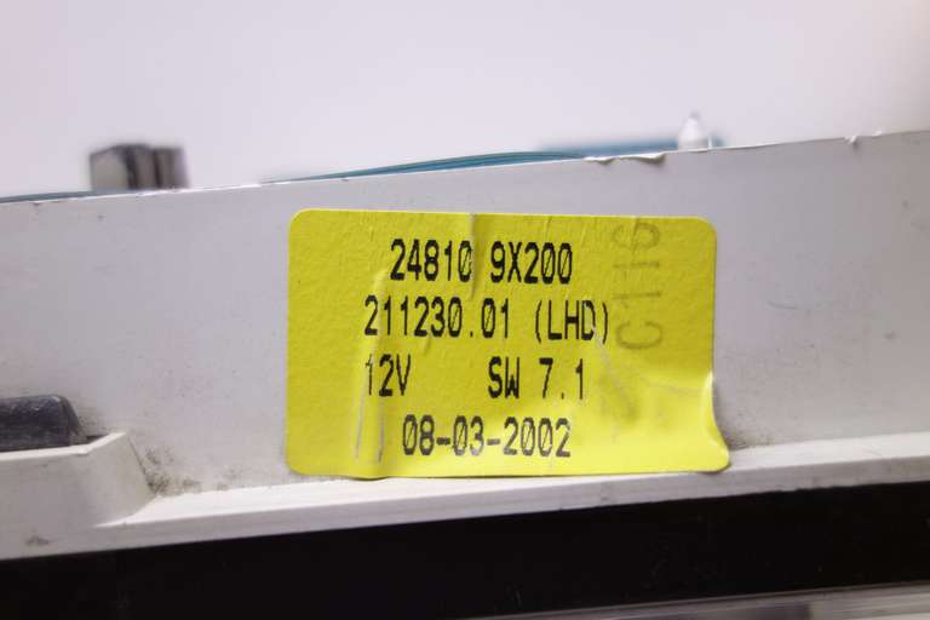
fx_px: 723
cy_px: 310
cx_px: 465
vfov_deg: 46.4
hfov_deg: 65.5
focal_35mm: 28
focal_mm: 10.4
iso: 125
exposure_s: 1/100
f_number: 2.2
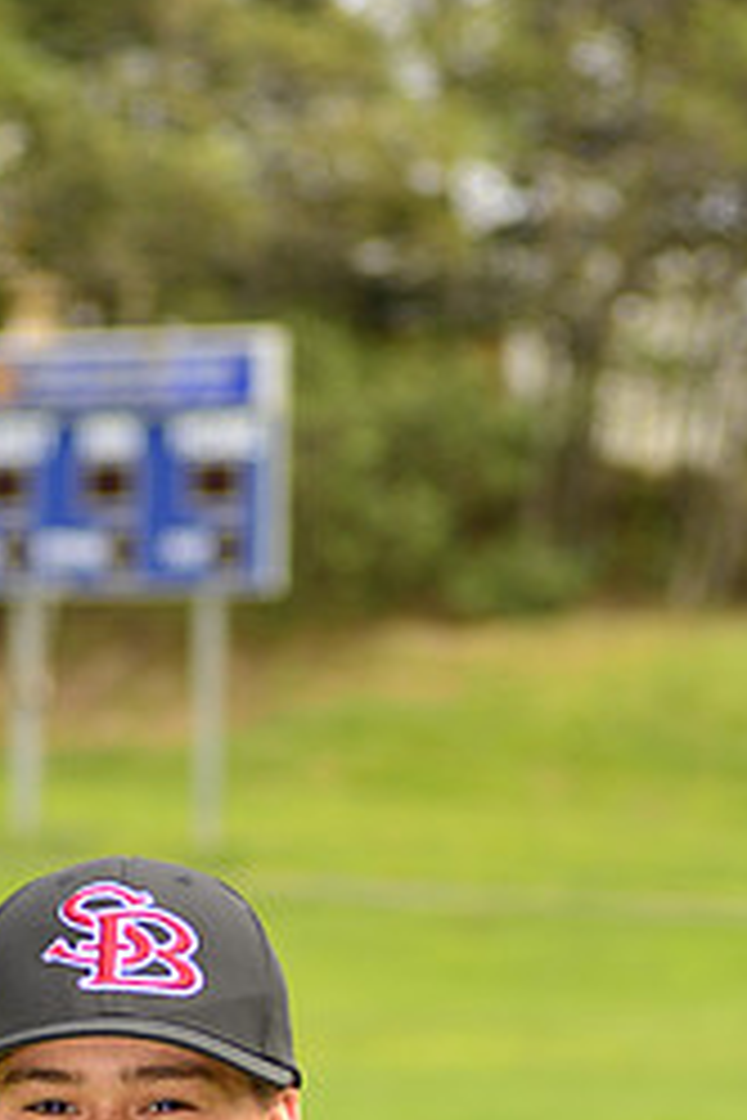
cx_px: 191
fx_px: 7252
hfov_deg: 5.9
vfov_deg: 8.7
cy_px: 1295
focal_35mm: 233
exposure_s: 1/250
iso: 100
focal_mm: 100
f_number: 5
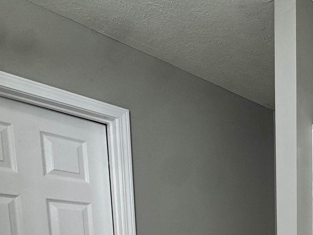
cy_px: 301
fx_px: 362
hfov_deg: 39.4
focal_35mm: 40
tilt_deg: -8.1
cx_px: 333
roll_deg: -0.8
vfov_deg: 29.4
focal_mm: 2.22
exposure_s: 1/120
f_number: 2.2
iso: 100
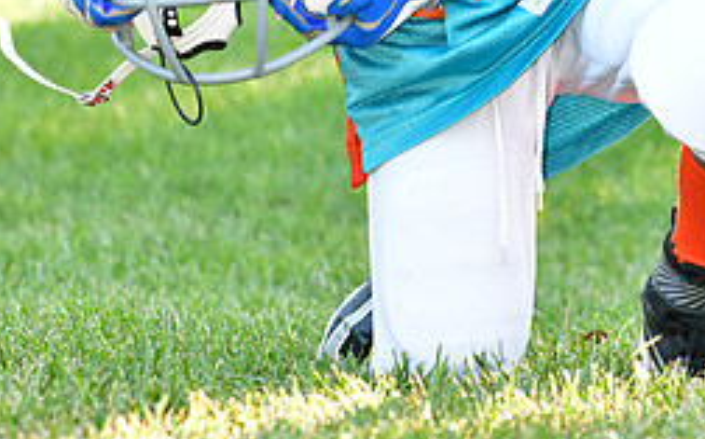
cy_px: -358
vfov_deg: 4.0
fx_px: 6220
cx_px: 452
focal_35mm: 324
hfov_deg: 6.5
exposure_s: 1/125
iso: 400
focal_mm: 92
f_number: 4.5
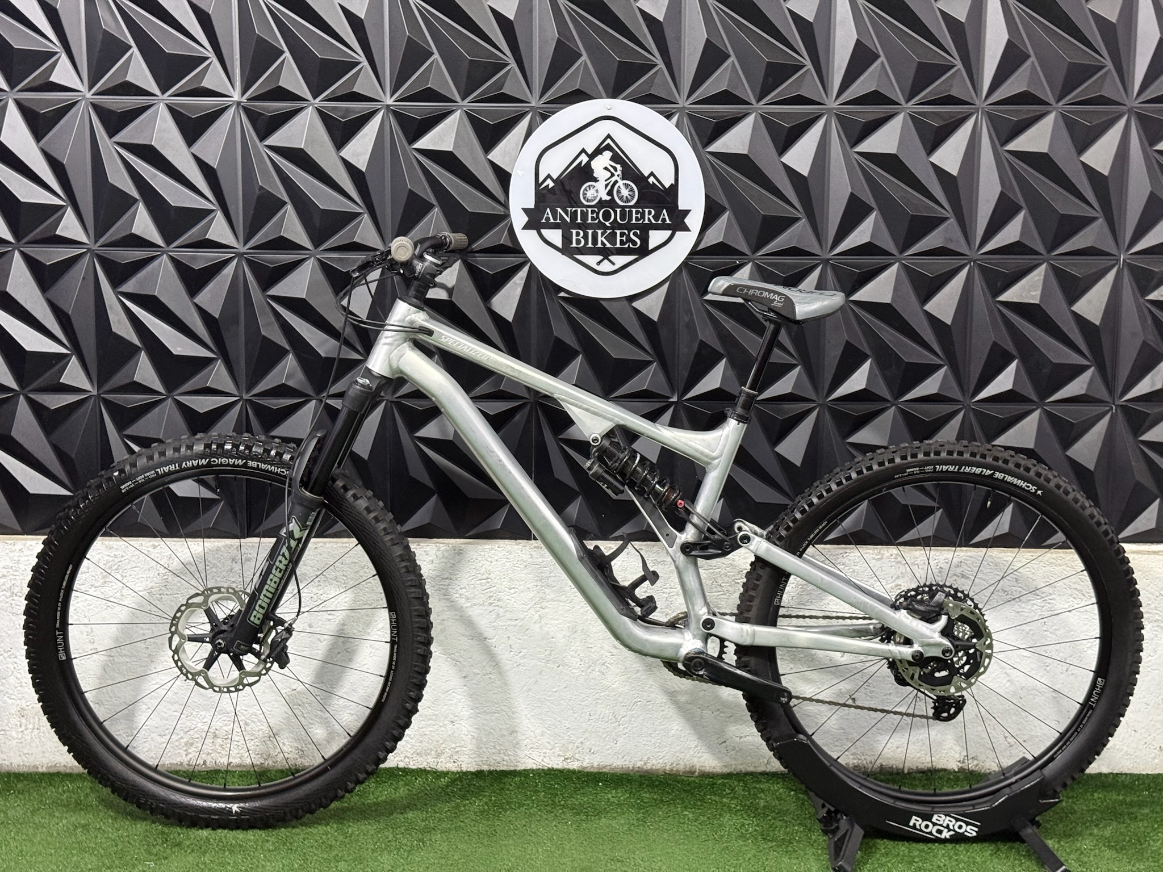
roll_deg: -0.8
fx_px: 1613
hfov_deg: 39.7
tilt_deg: -6.2
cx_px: 582
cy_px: 436
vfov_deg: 30.3
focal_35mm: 48
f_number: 1.78
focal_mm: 6.76
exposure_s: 1/60
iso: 200
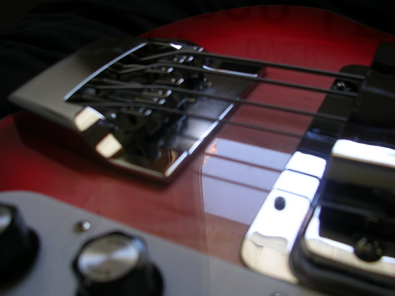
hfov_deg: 49.0
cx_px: 198
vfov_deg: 37.7
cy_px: 148
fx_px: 434
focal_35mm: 38
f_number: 2.8
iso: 50
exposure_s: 1/16.4
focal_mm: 5.8
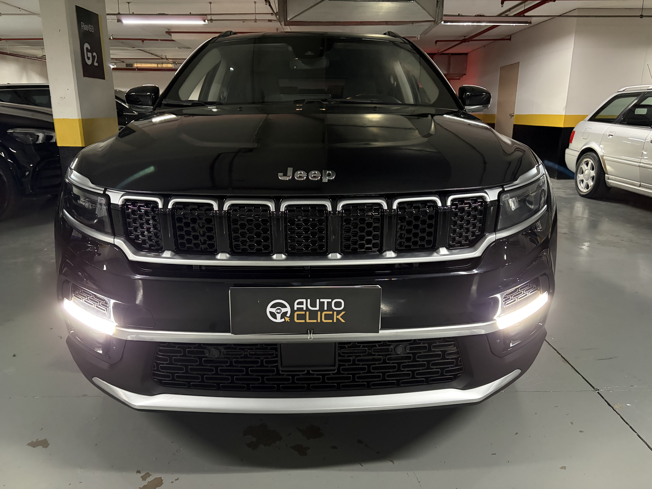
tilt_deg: -14.5
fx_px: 490
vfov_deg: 53.1
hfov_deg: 67.3
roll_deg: +0.6
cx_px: 326
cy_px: 244
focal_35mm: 26
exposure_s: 1/30
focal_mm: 5.96
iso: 640
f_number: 1.6
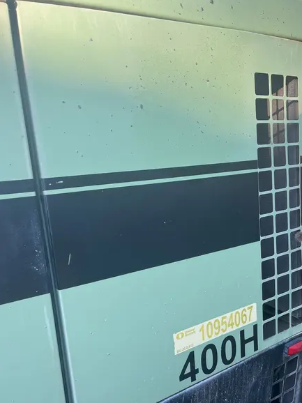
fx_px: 384
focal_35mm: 33
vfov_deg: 55.2
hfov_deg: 42.6
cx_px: 189
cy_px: 230
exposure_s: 1/254
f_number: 1.6
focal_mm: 5.1
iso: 40
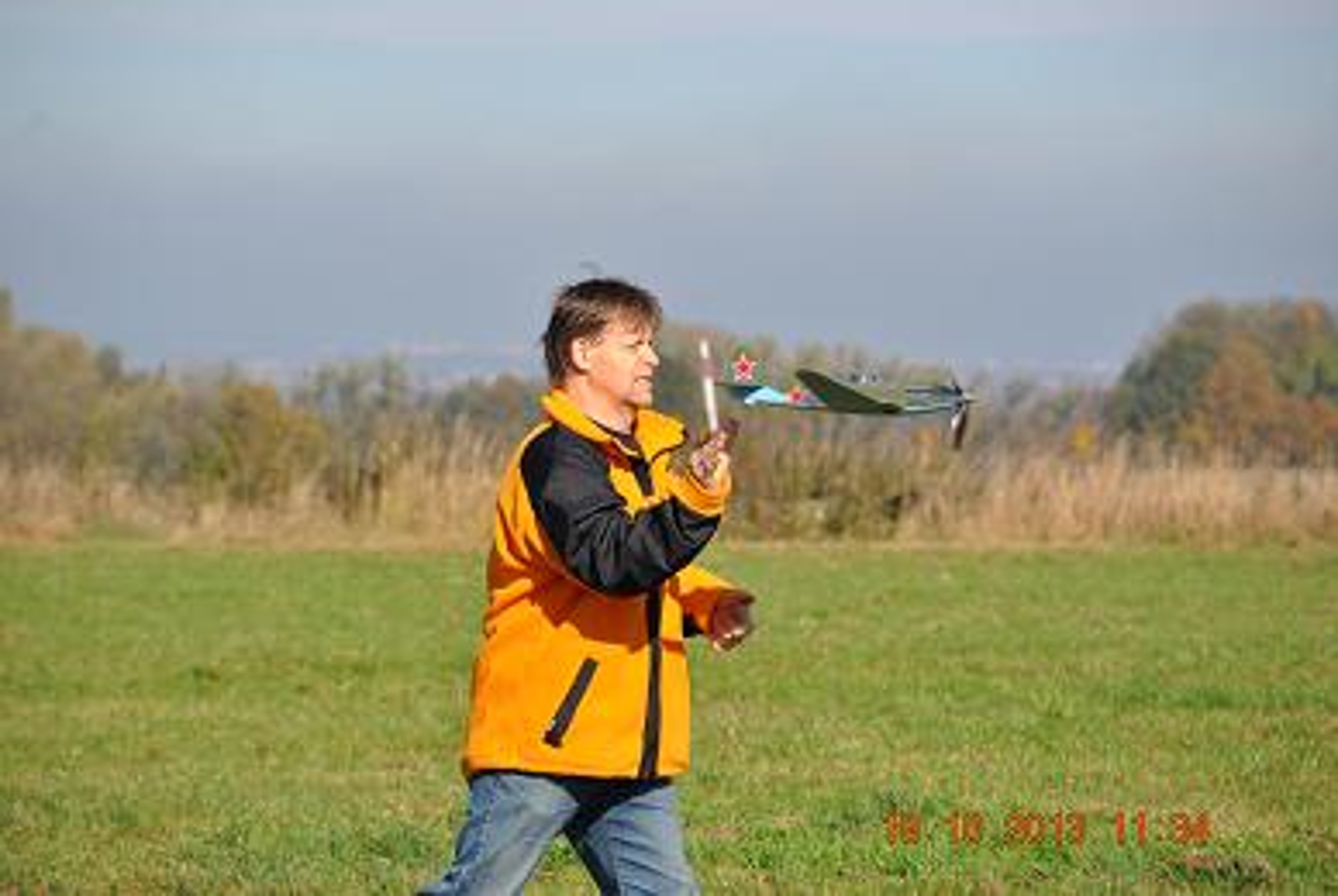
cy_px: 448
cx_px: 669
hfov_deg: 11.4
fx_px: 6700
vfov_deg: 7.7
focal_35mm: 180
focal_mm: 120
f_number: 5.6
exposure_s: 1/500
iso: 100
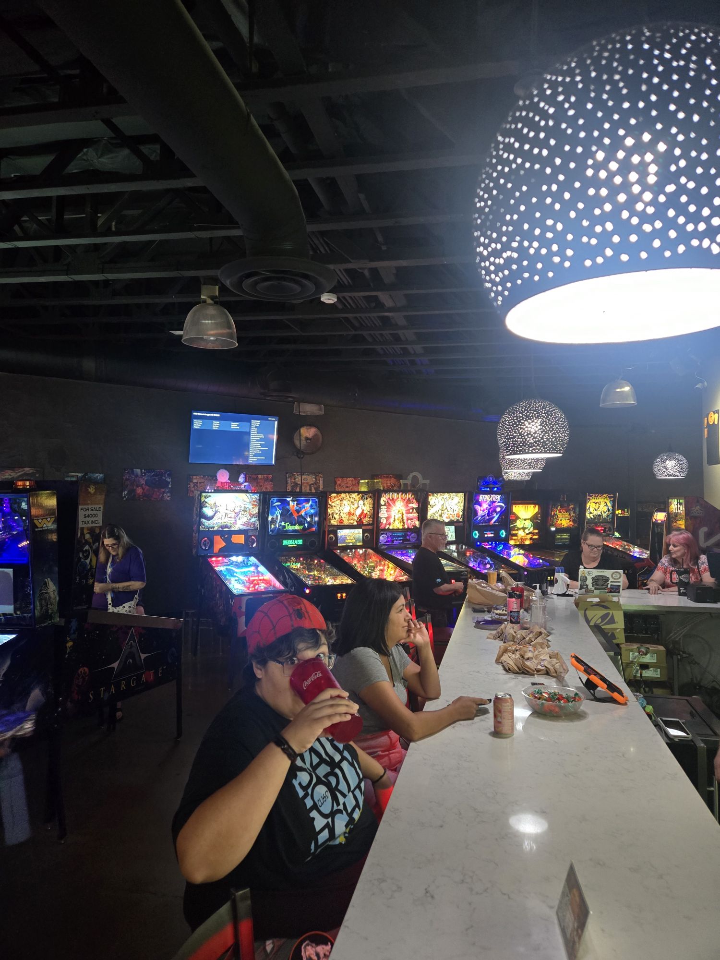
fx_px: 638
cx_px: 360
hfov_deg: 58.9
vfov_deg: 73.9
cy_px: 480
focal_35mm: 23
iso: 1000
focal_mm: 5.4
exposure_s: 1/62.5
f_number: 1.8
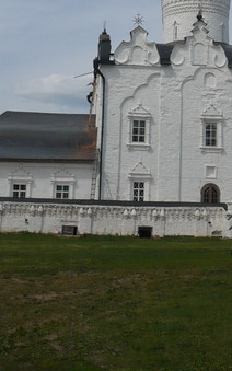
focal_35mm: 70
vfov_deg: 28.2
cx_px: 166
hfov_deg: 18.5
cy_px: 36
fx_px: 708
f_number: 8
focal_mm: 5.8
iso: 100
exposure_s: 1/640
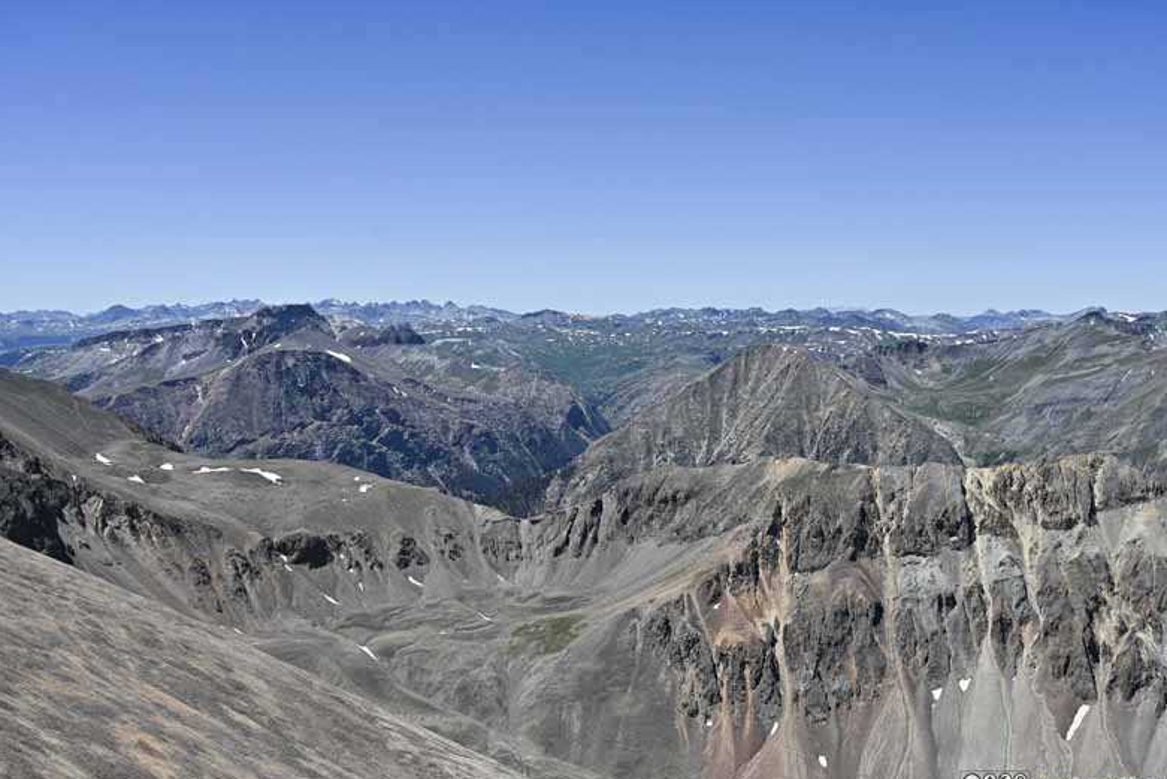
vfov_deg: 31.9
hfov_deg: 46.4
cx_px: 593
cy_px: 397
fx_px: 1362
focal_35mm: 42
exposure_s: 1/320
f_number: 9
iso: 64
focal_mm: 41
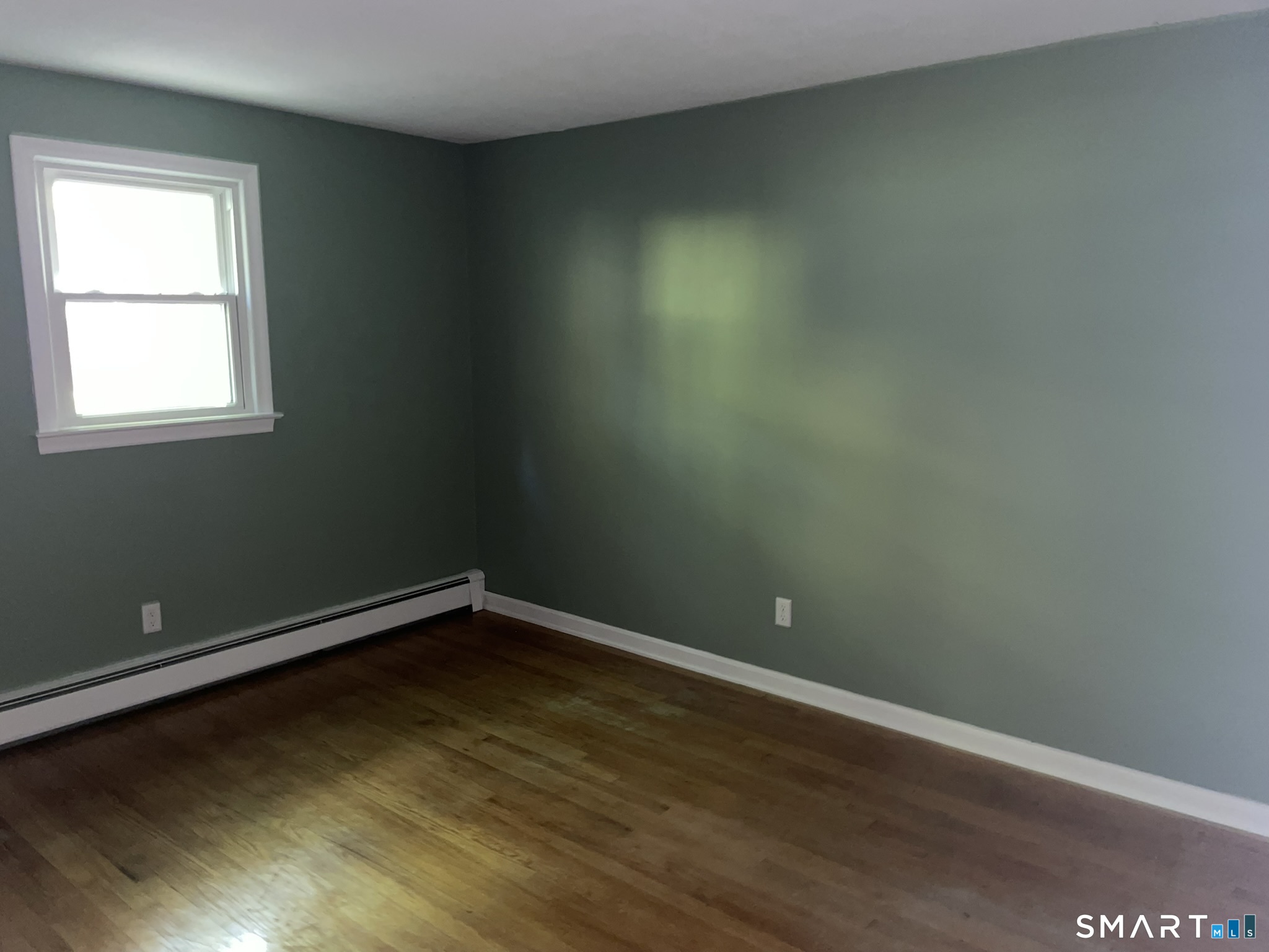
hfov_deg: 67.3
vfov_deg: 53.1
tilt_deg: -9.5
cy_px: 476
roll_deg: +0.6
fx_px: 953
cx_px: 634
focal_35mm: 26
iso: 160
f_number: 1.6
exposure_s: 1/4
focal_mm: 4.2
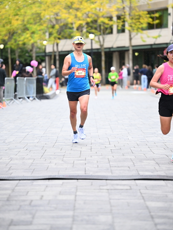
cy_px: 104
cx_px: 86
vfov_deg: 14.5
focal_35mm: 136
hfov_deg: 10.9
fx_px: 905
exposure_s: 1/1250
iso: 1250
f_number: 2.8
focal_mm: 125
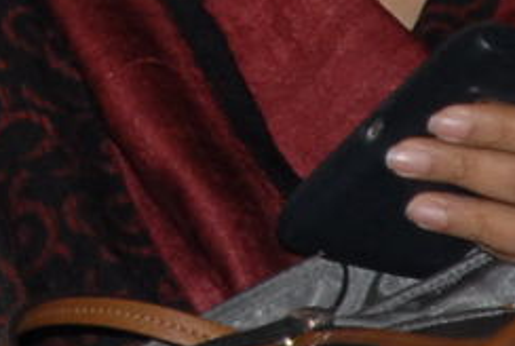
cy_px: -470
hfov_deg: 2.0
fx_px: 14803
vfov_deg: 1.3
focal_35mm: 1032
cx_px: -532
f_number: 5.6
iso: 400
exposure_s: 1/100
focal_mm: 105
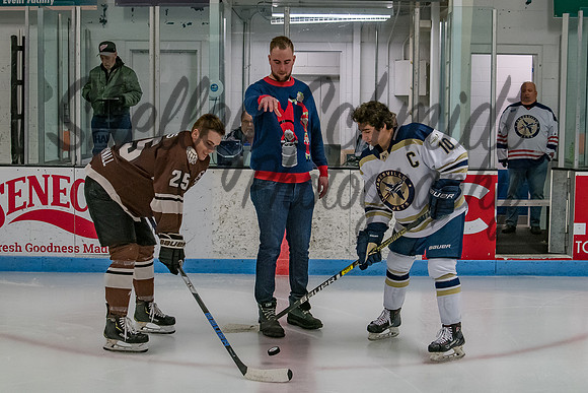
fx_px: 831
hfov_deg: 39.0
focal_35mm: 51
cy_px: 166
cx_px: 287
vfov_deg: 26.5
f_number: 4.5
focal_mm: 28
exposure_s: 1/250
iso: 2000
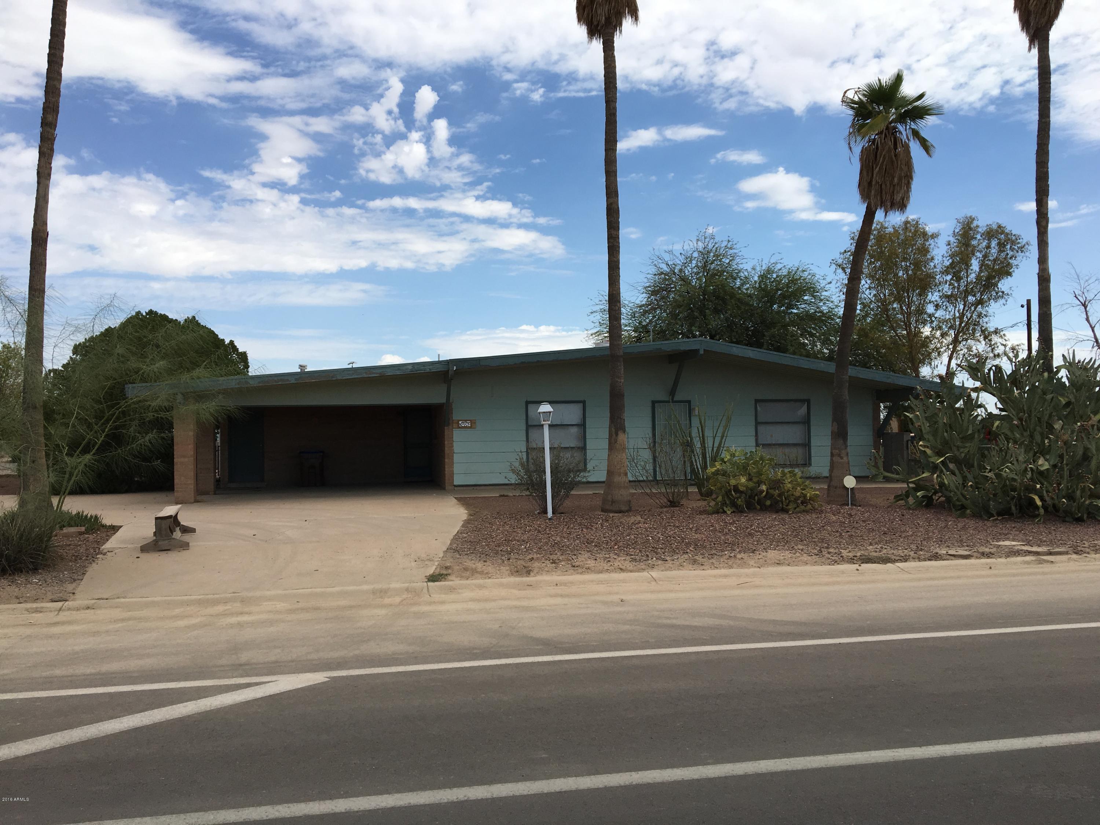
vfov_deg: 48.2
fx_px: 922
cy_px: 412
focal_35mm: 29
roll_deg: +1.5
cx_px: 550
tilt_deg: +1.4
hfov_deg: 61.7
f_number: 2.2
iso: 25
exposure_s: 1/1672
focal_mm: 4.15
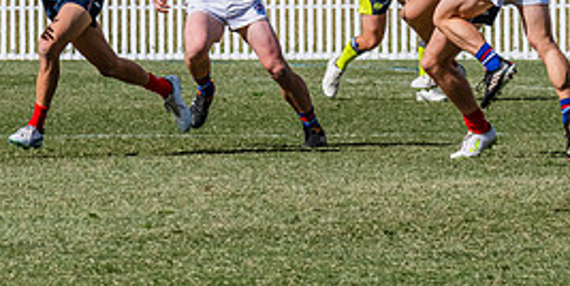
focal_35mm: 658
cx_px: 456
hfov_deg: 3.4
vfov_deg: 1.7
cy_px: 19
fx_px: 9698
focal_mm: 240
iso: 800
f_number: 11
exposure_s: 1/2000
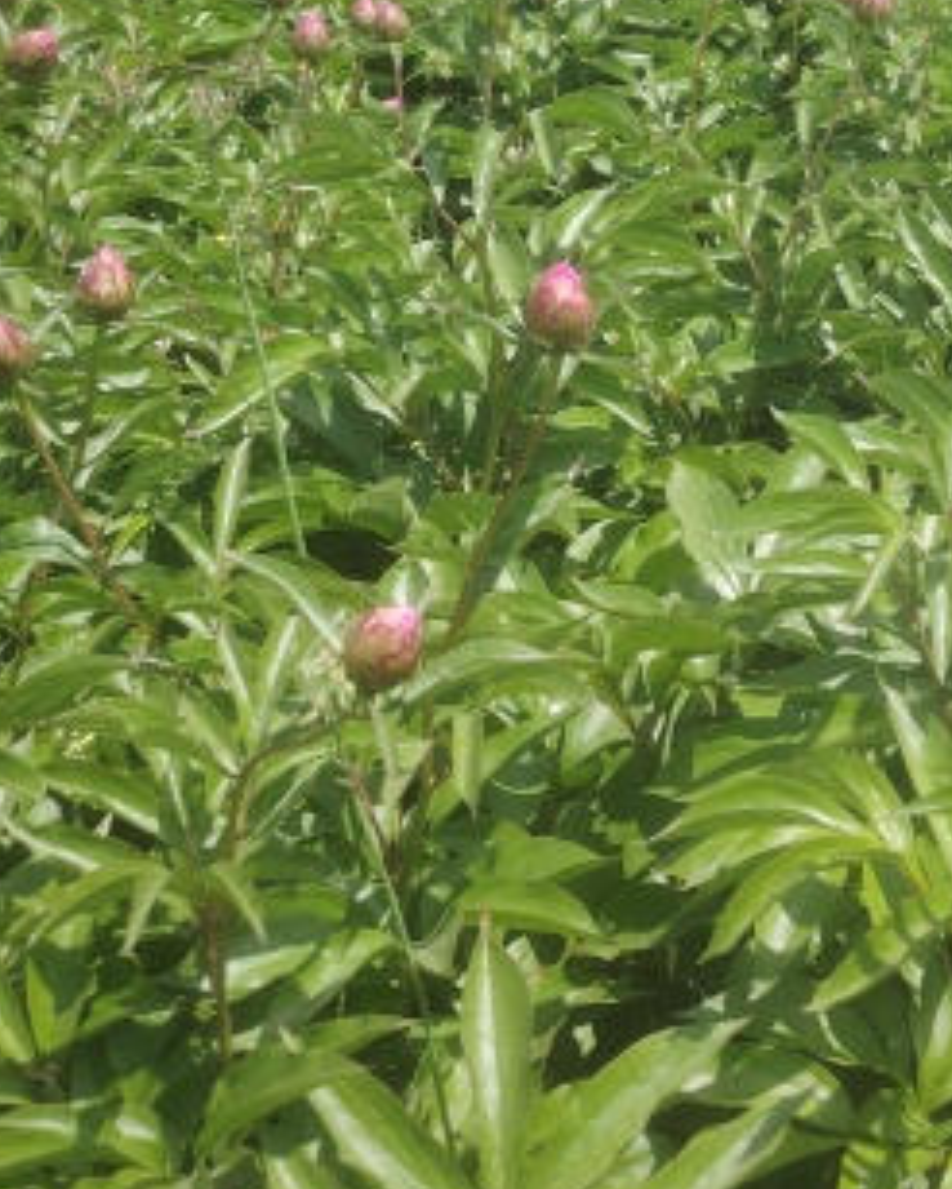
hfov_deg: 23.4
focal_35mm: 61
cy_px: 112
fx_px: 2146
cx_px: 1053
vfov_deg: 29.6
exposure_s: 1/393
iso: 100
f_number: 1.75
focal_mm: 5.25
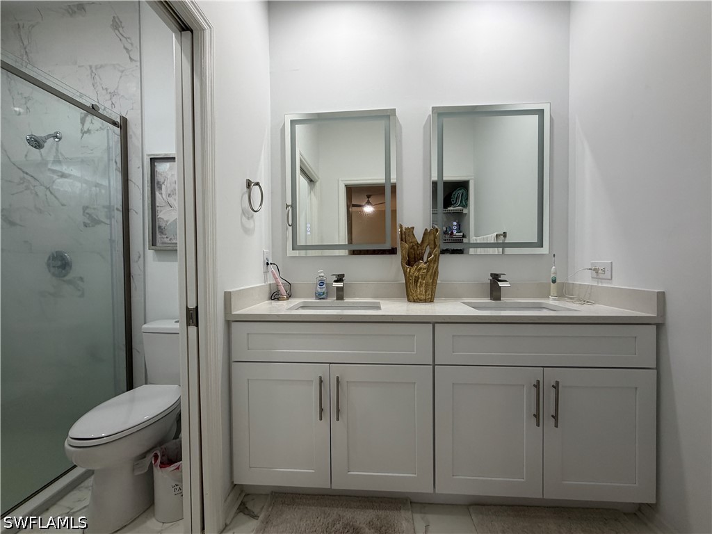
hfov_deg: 102.1
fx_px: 288
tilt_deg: -2.0
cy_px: 267
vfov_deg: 85.7
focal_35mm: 14
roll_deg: +0.7
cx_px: 356
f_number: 2.2
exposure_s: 1/120
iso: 160
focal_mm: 2.22
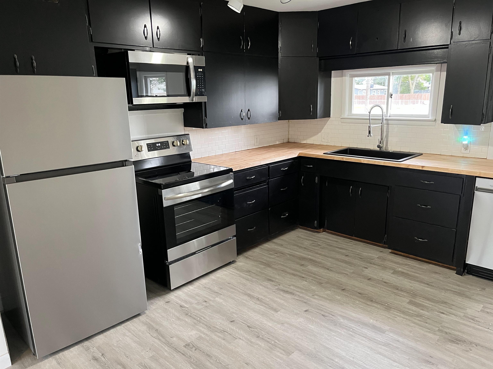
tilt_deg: -14.1
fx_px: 370
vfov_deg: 53.1
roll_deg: +1.6
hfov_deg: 67.3
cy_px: 184
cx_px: 246
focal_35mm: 26
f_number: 1.6
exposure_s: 1/60
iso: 500
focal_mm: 5.1
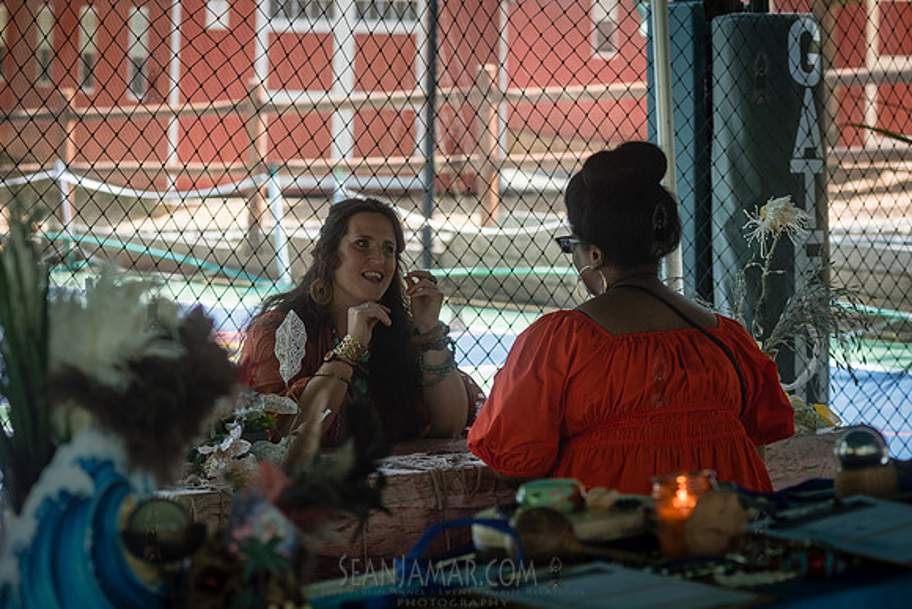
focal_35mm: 130
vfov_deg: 10.5
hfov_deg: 15.8
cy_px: 262
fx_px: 3296
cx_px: 509
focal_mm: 100
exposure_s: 1/160
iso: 200
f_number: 4.5
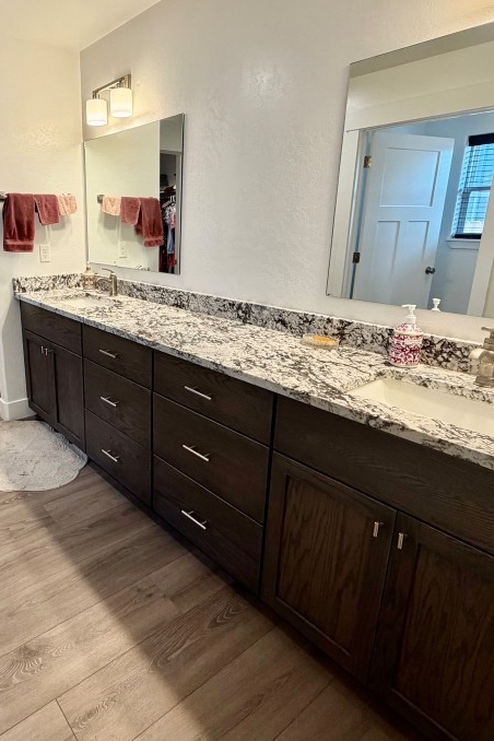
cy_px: 344
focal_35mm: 22
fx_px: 453
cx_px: 142
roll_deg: +0.2
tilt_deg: -14.2
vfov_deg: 78.5
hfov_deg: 55.3
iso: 250
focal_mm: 2.22
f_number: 2.2
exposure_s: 1/120
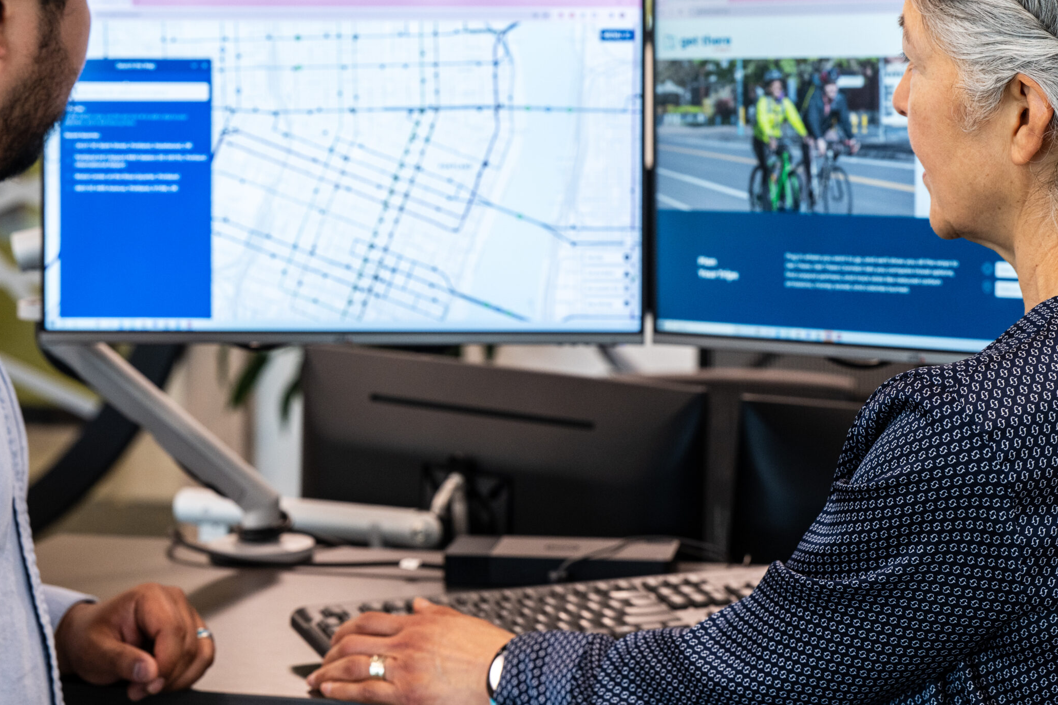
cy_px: 277
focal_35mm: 87
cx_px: 520
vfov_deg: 15.7
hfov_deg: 23.4
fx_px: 2556
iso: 800
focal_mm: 70
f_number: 6.3
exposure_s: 1/100
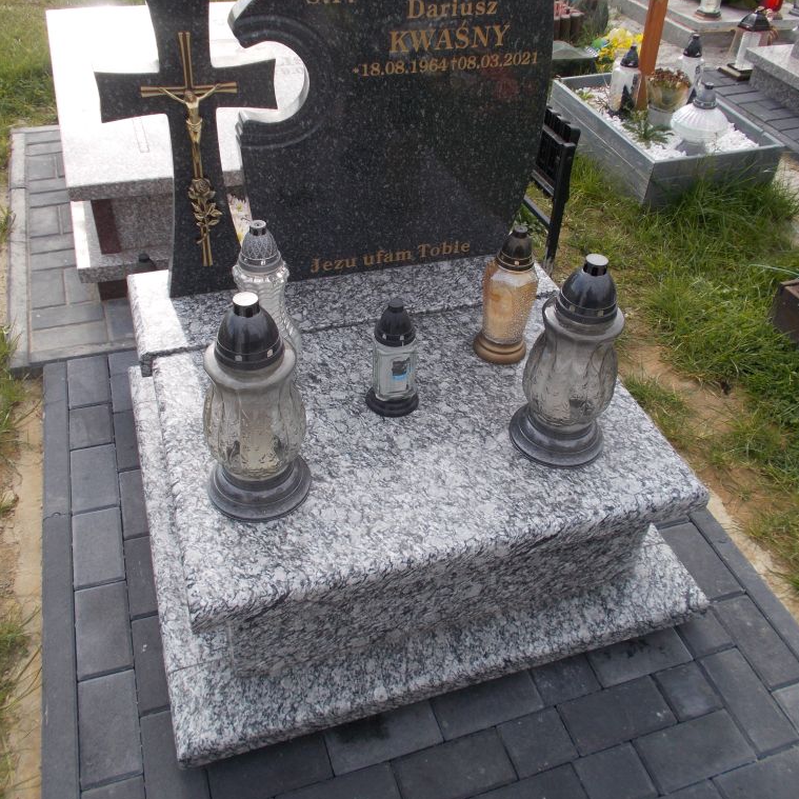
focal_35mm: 31
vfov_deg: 52.5
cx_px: 402
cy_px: 367
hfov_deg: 52.5
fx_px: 810
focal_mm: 4.6
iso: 80
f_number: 8
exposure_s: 1/80
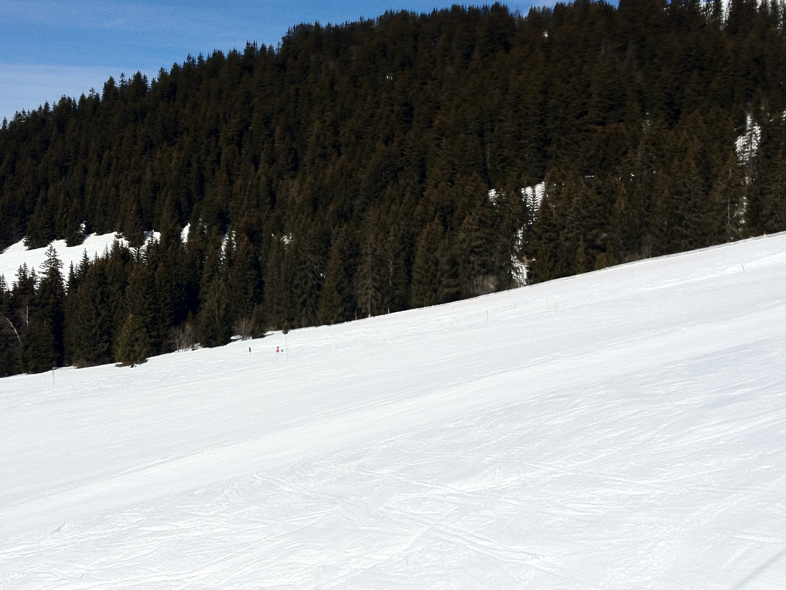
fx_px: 1113
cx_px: 344
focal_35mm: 49
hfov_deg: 38.8
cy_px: 281
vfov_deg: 29.7
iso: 64
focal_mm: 4.28
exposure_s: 1/4255
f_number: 2.4
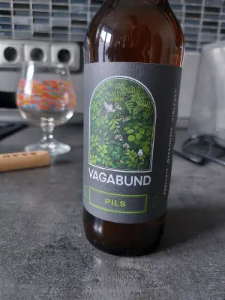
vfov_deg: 71.6
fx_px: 208
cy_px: 150
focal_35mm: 24
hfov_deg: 56.8
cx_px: 112
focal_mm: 5.23
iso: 400
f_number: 1.8
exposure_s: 1/50
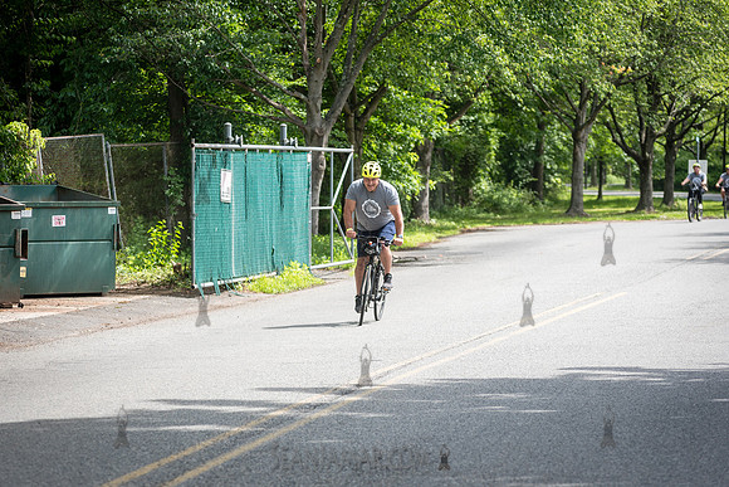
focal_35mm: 145
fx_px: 2937
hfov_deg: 14.2
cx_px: 364
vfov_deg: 9.5
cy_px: 244
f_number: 4.5
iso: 250
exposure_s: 1/640
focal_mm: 145
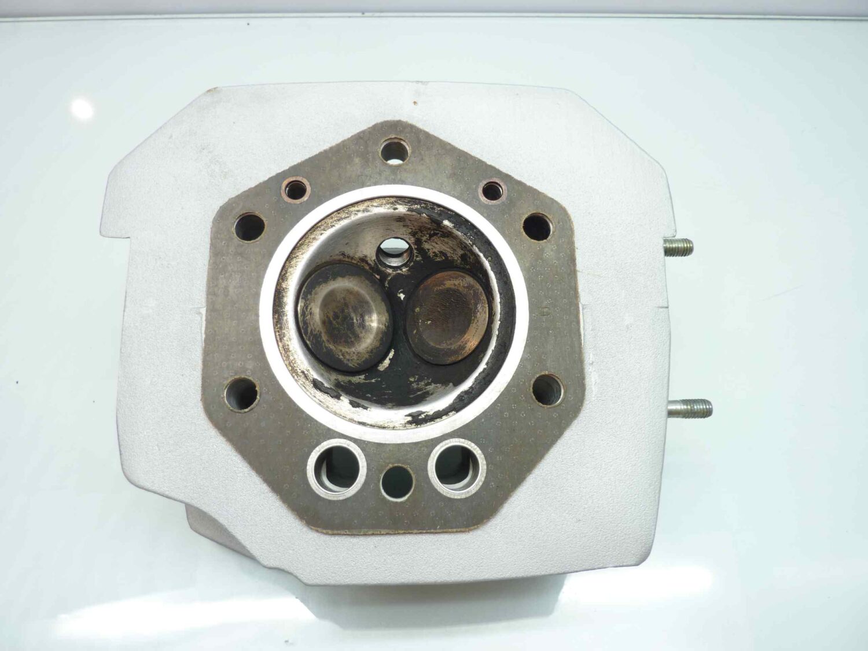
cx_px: 434
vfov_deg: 54.9
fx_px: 627
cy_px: 326
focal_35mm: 25
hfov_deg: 69.4
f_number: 3.3
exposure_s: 1/13
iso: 80
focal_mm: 4.1
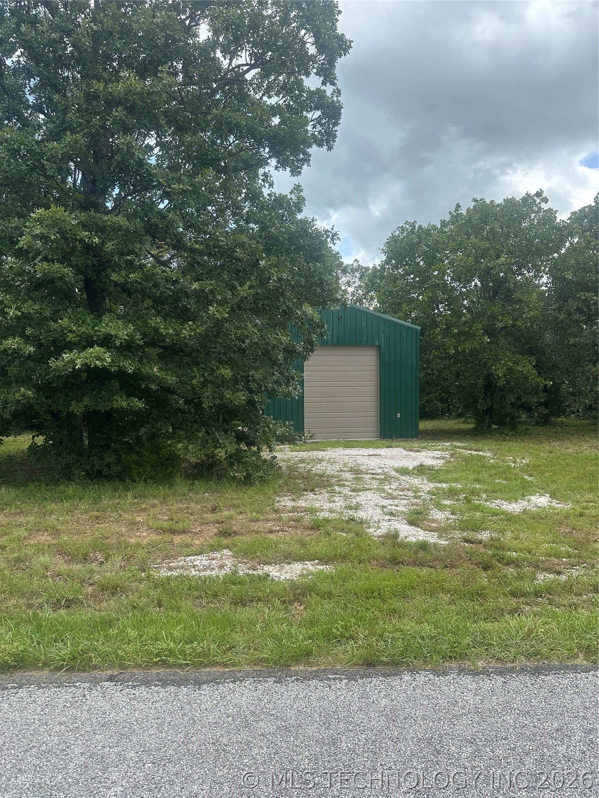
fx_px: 554
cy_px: 399
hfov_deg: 56.8
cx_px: 300
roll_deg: +2.0
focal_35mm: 24
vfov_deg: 71.6
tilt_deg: -0.1
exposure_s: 1/1212
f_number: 1.78
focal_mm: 6.86
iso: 80
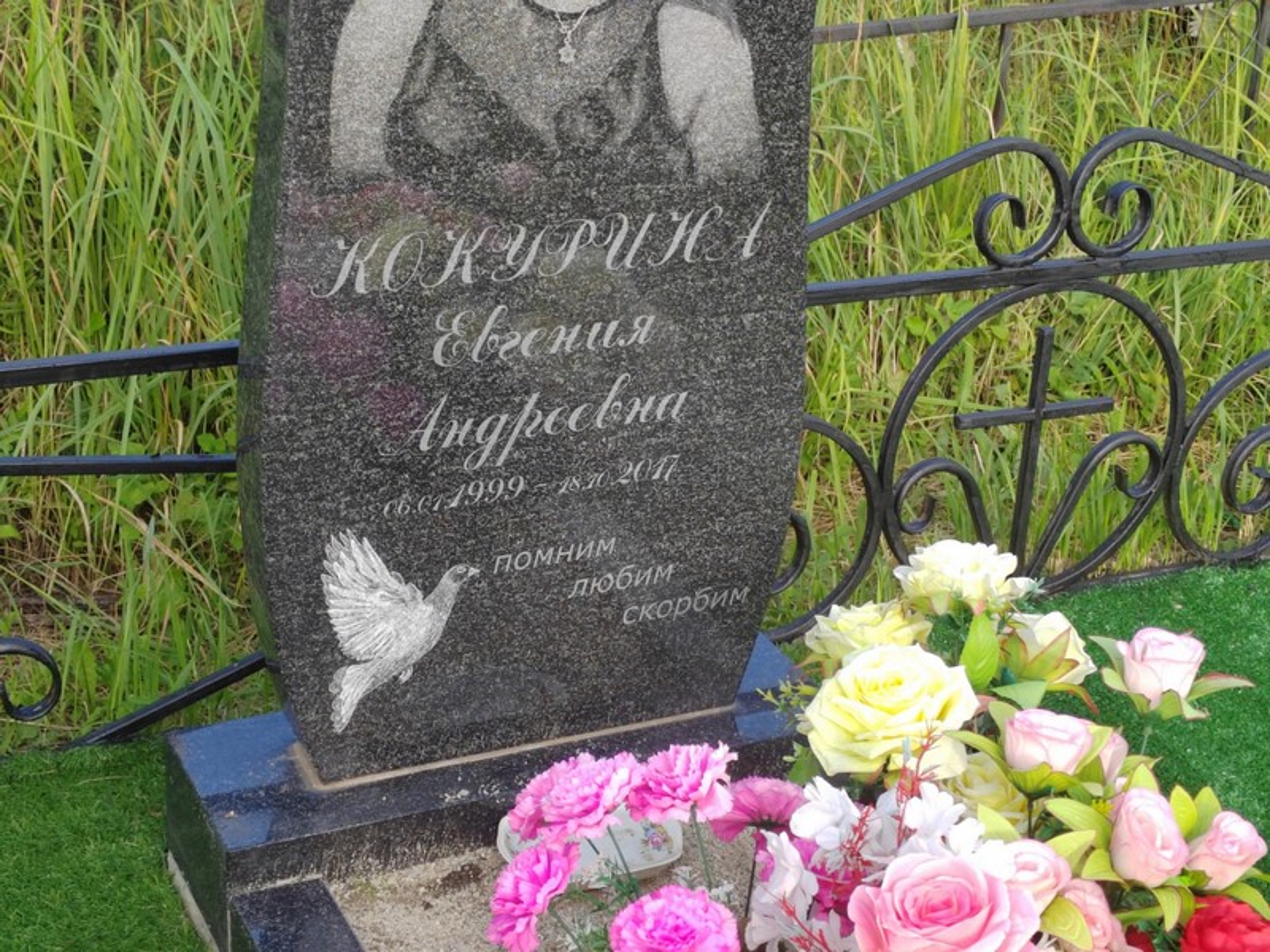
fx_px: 2201
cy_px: 476
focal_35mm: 60
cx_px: 635
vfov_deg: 24.4
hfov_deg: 32.2
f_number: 1.9
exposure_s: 1/310
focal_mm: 5.52
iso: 100
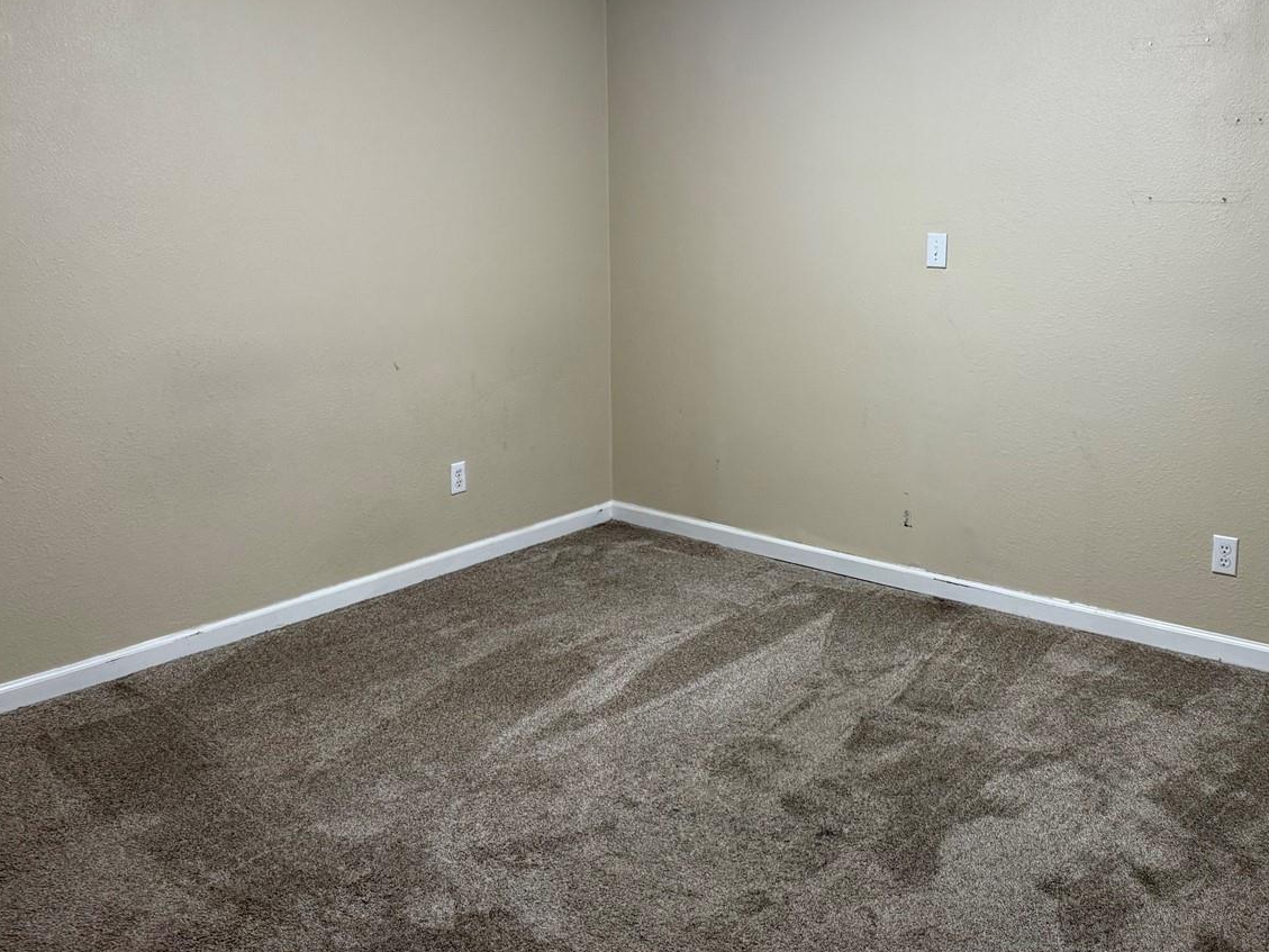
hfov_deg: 53.7
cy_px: 356
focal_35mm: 34
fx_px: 1247
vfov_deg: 41.5
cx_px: 731
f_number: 1.78
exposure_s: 1/60
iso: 400
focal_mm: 6.76
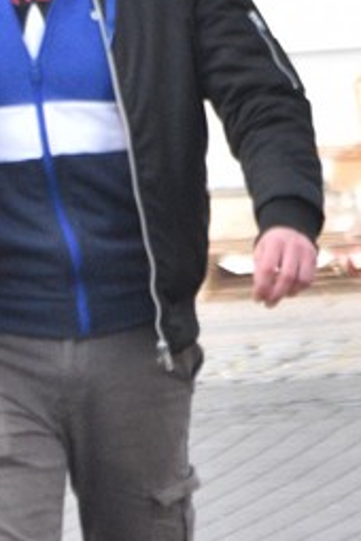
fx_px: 20034
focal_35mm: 1332
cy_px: 471
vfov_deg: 1.5
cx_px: 276
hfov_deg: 1.0
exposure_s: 1/2000
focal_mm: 210
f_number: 5.3
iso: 2000
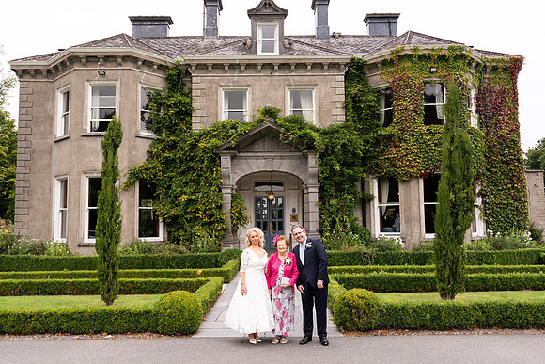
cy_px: 182
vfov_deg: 42.3
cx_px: 272
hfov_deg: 60.3
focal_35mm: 31
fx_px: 469
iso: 200
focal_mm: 31
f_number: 5.6
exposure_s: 1/200
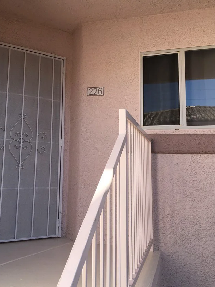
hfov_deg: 40.7
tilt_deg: +9.0
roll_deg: -1.4
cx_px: 98
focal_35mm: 35
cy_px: 129
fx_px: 290
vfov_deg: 52.5
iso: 25
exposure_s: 1/818
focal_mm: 4.15
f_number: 2.2
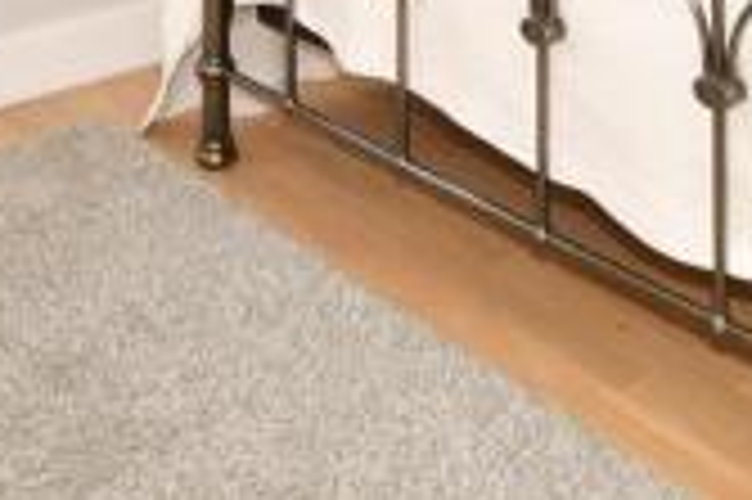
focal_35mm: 59
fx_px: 1231
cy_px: -475
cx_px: 473
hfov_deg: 33.8
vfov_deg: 17.3
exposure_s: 1/60
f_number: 8
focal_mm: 10
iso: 200
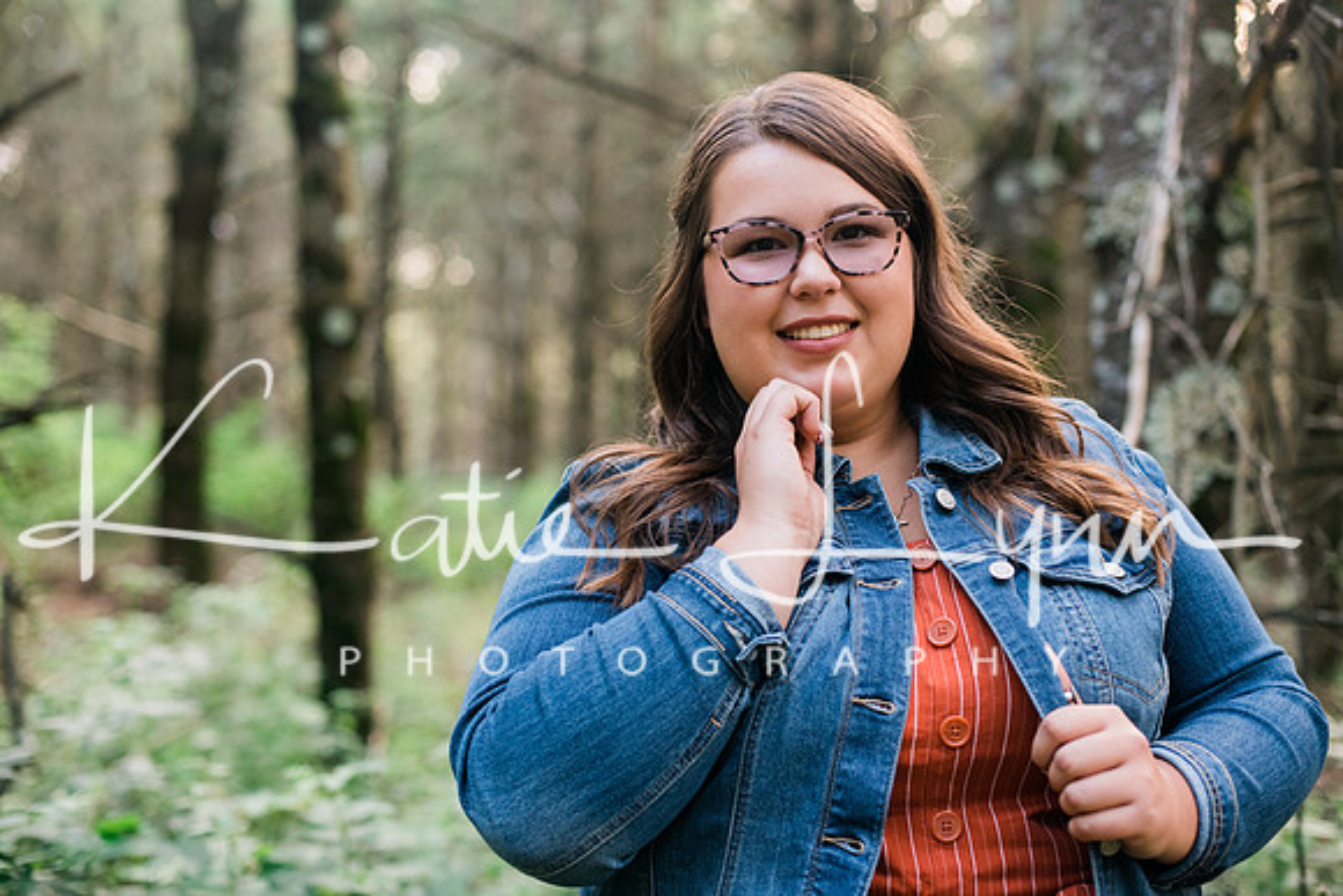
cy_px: 448
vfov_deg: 27.0
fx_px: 1866
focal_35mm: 50
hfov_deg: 39.6
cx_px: 672
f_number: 2.8
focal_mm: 50
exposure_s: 1/250
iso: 640
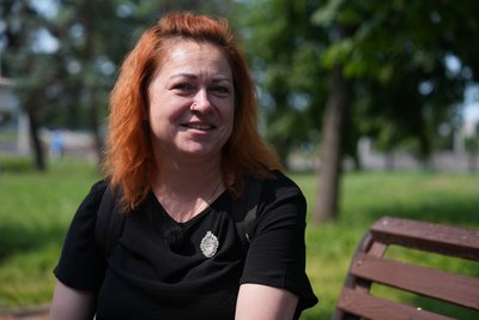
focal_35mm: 69
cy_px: 160
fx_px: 918
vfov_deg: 19.7
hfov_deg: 29.2
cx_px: 240
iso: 320
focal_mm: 69
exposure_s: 1/250
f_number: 2.8
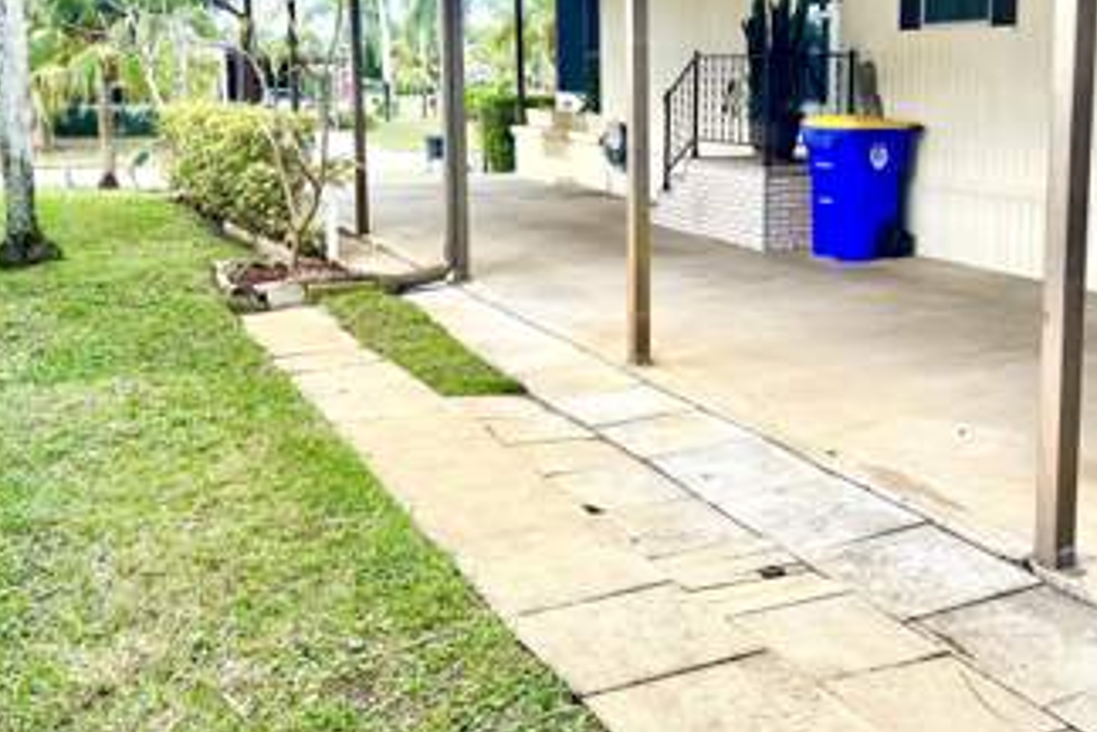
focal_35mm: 40
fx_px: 1219
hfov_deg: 47.6
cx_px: 735
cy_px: 215
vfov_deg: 33.0
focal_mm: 5.7
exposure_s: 1/558
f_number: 1.5
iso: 50
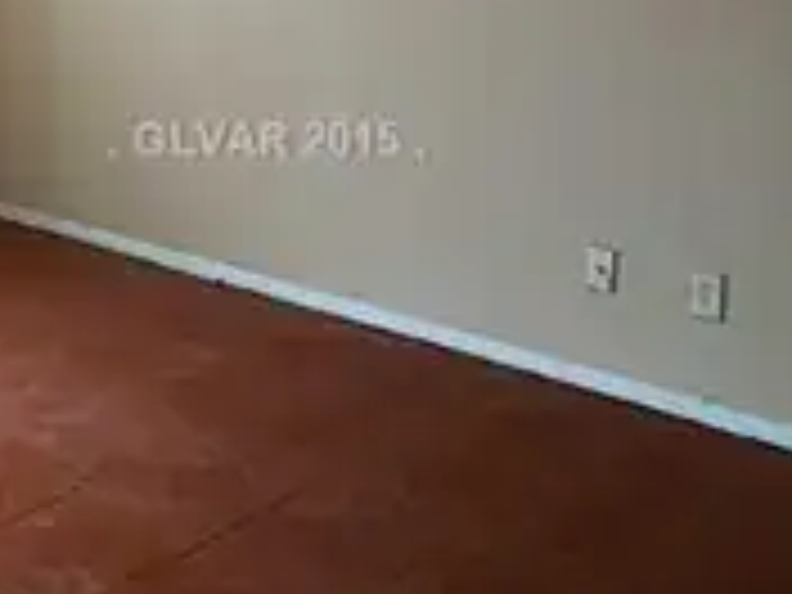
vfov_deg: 22.0
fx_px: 1510
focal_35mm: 66
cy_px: 140
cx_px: 270
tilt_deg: -10.9
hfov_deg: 29.2
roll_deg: -0.7
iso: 100
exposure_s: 1/30
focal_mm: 4.15
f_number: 2.2
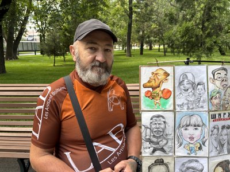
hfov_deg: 67.3
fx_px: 173
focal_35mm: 26
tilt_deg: -14.7
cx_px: 115
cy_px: 86
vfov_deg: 53.1
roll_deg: -0.4
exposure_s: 1/222
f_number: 1.6
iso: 40
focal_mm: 5.96
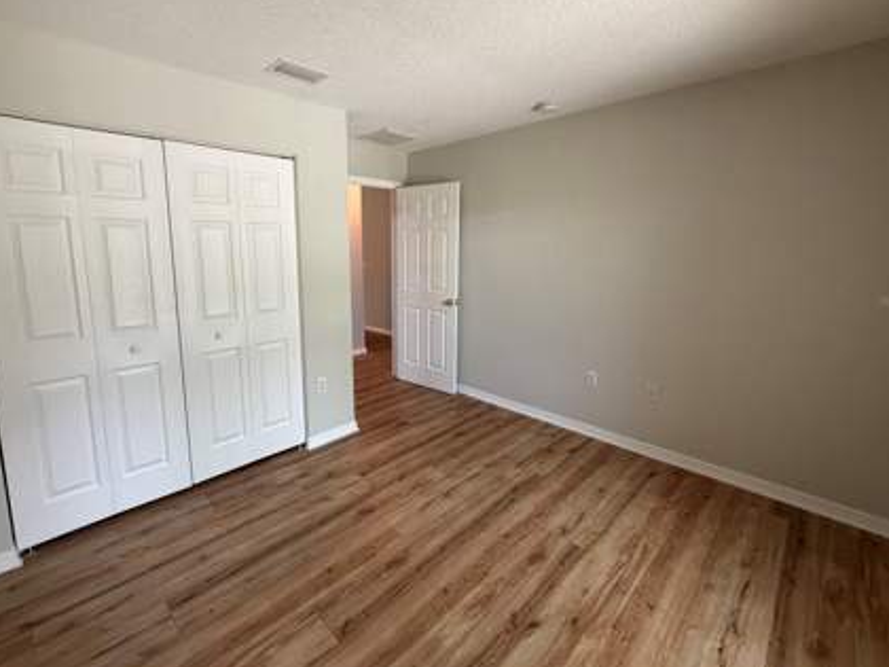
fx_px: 411
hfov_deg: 94.5
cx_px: 430
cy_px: 301
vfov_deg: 77.9
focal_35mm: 16
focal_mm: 2.22
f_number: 2.2
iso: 320
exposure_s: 1/120
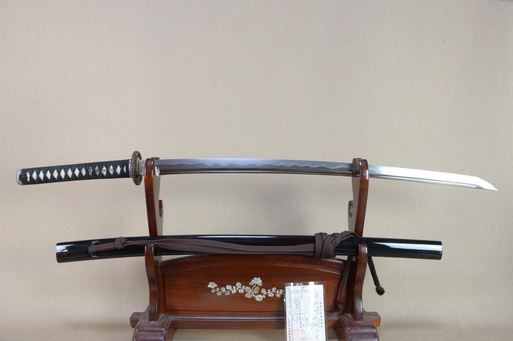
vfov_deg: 43.5
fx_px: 427
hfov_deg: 62.0
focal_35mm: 30
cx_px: 256
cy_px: 170
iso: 400
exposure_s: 1/2
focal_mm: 20
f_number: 11
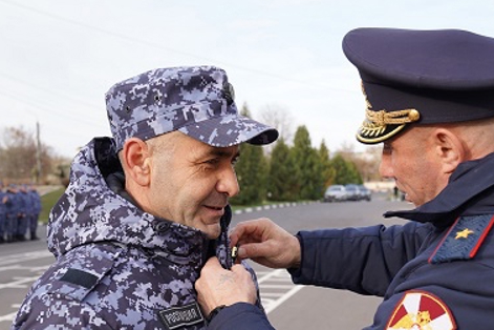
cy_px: 236
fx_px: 700
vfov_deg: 26.2
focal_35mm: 51
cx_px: 274
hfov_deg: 38.8
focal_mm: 32
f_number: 5
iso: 100
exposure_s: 1/100
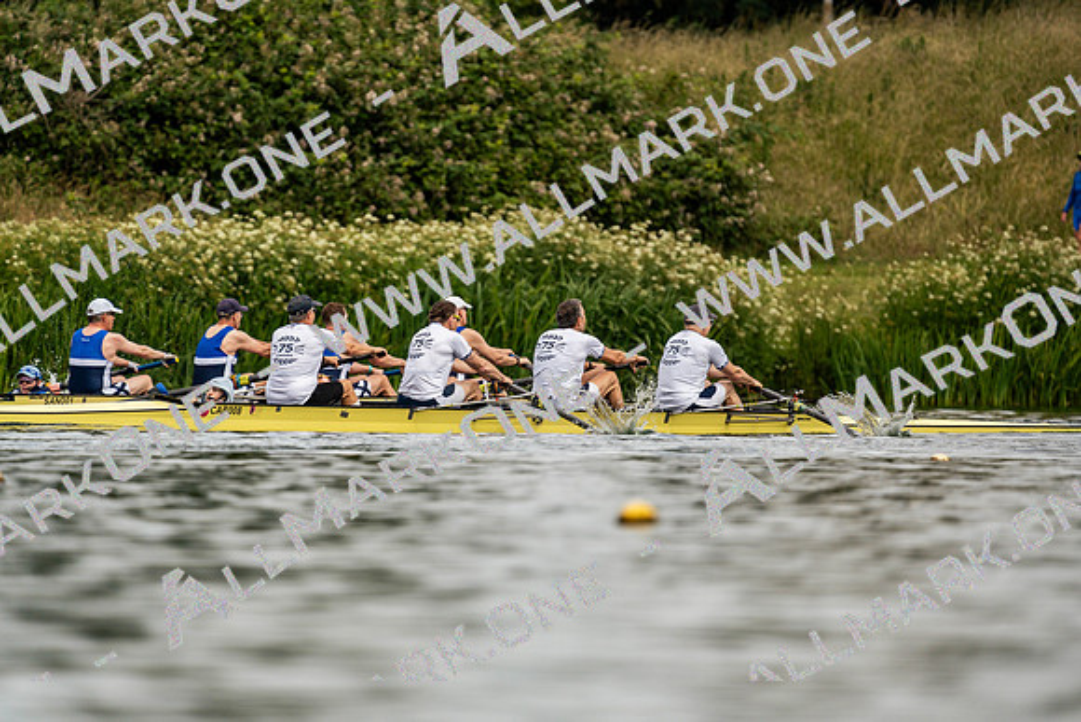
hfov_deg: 3.4
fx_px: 18020
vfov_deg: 2.3
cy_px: 361
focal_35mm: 600
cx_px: 540
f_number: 6.3
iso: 250
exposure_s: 1/2000
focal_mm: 600
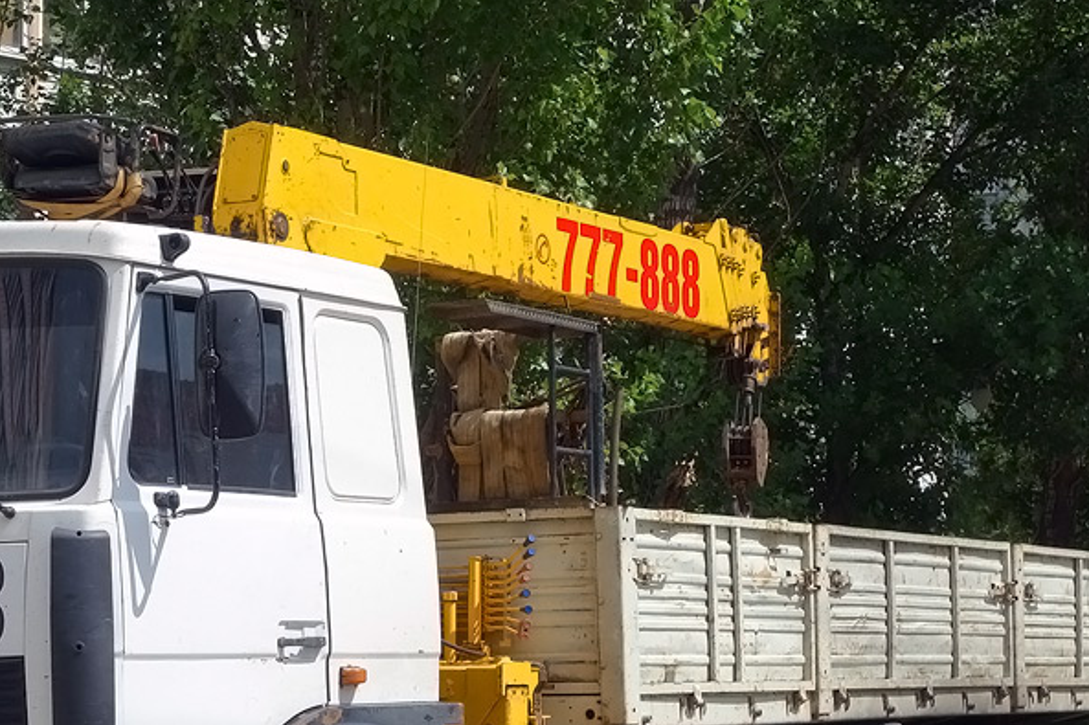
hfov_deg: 23.1
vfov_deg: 15.6
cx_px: 246
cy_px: 523
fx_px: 2631
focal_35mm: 87
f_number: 6.3
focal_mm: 15.82
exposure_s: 1/500
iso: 125
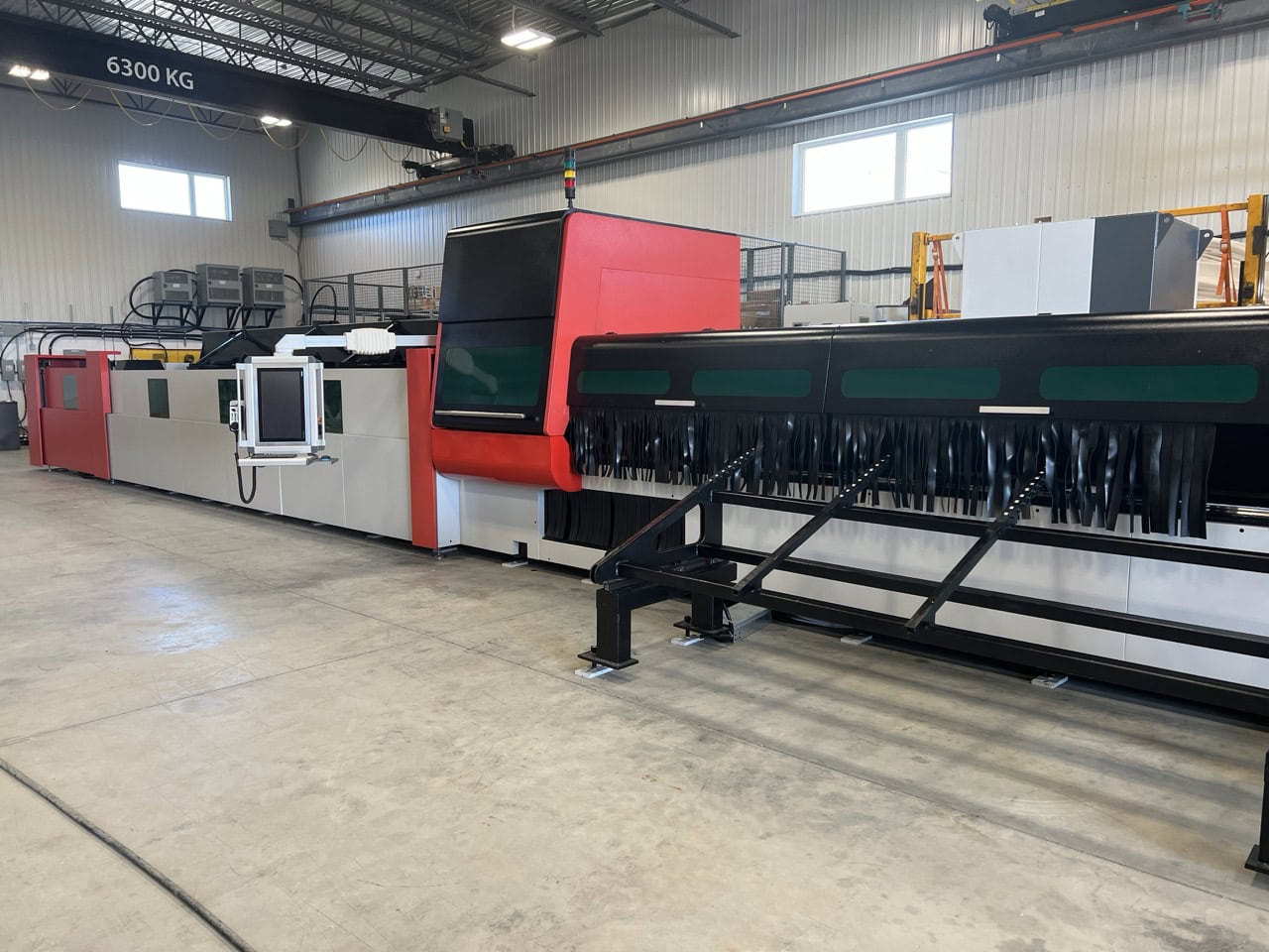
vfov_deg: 53.1
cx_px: 634
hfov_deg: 67.3
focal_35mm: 26
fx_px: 953
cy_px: 476
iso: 80
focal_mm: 5.7
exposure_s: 1/120
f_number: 1.5
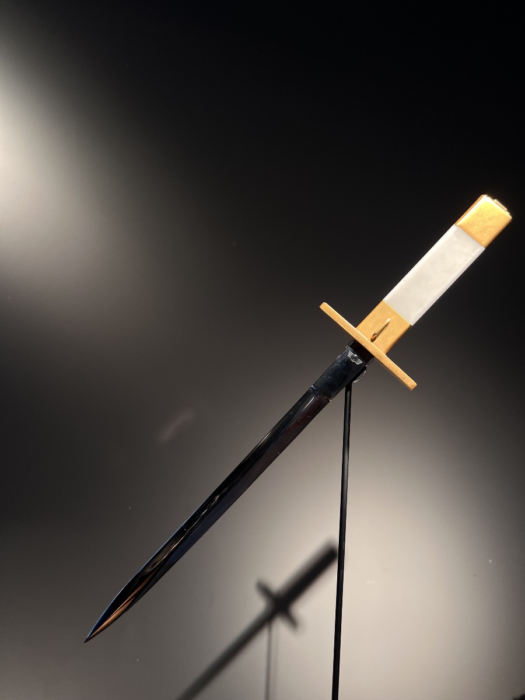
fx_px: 526
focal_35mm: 26
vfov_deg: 67.3
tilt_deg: +2.9
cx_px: 262
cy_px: 350
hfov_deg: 53.1
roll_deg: -2.9
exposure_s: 1/100
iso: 80
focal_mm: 5.7
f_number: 1.5
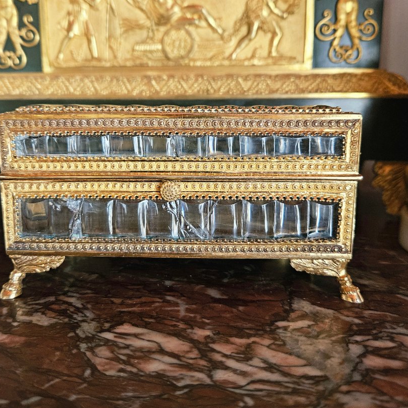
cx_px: 187
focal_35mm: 30
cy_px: 188
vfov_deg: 54.0
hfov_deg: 54.0
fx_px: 400
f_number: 1.8
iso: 640
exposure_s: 1/100
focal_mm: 5.4
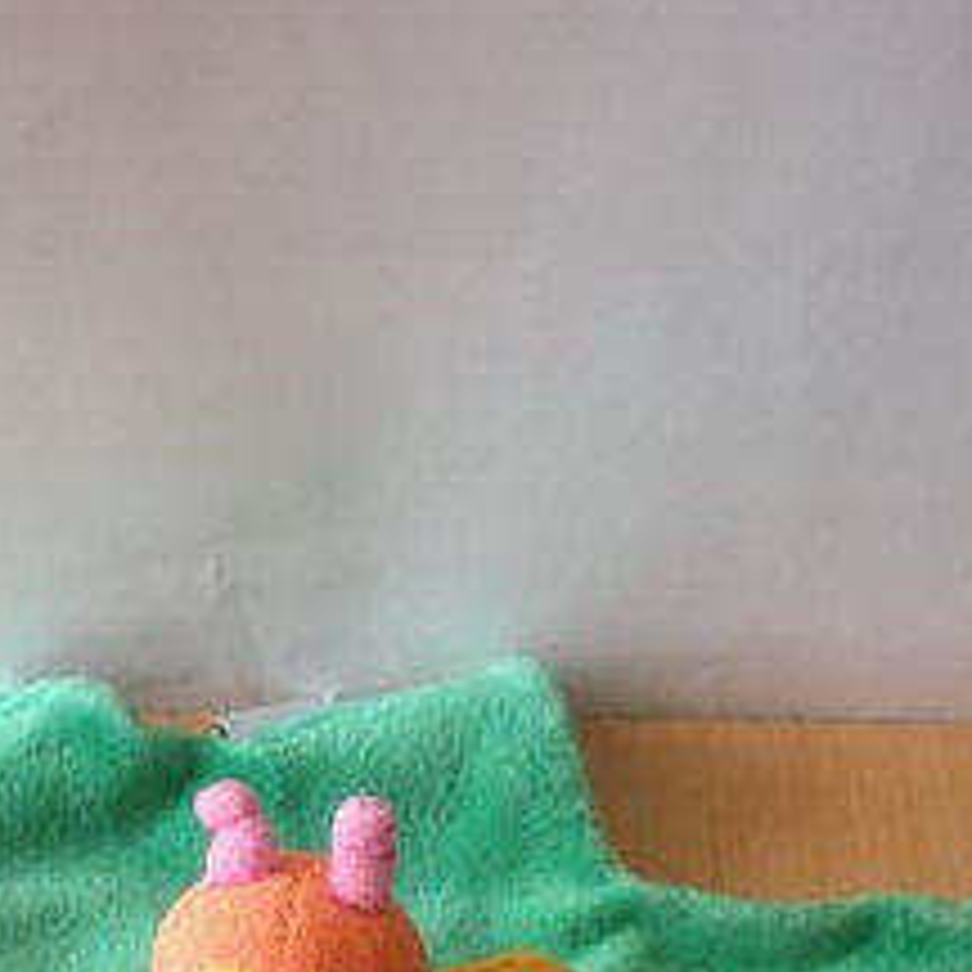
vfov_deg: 20.6
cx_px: 320
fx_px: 2573
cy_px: 1004
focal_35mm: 81
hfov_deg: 21.3
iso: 74
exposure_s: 1/52.4
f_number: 3.1
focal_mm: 6.3
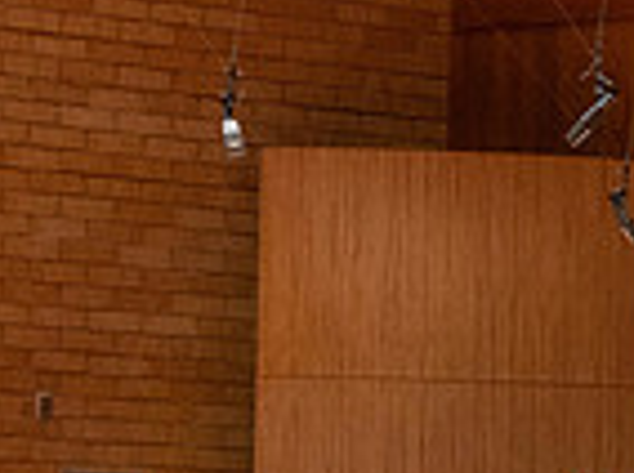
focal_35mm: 275
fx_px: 5028
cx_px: 741
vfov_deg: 5.3
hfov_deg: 7.2
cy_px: 797
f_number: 4.5
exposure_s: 1/320
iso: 2500
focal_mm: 70
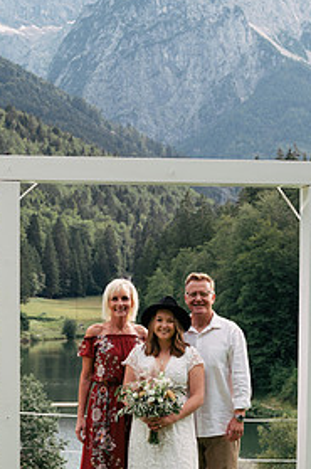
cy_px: 355
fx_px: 1470
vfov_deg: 18.0
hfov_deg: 12.1
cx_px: 159
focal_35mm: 113
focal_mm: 70
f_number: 8
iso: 500
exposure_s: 1/250
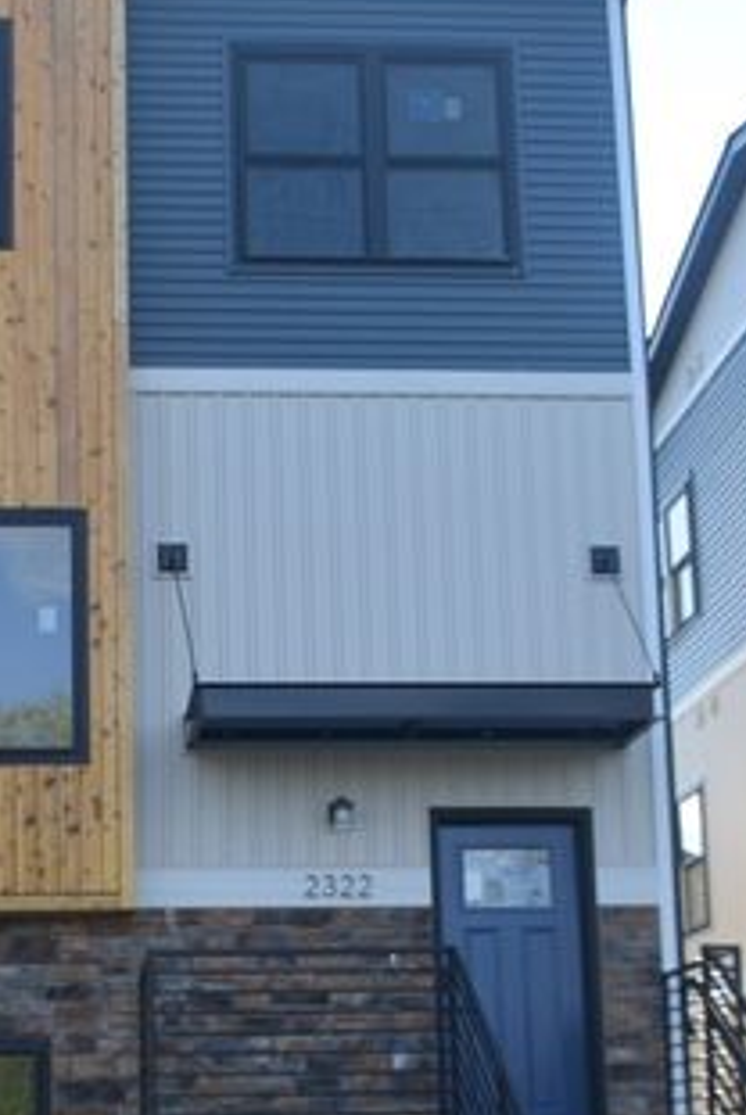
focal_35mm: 65
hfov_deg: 20.7
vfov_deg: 30.4
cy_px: 834
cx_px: 143
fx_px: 2016
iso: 100
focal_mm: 18
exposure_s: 1/160
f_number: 6.3
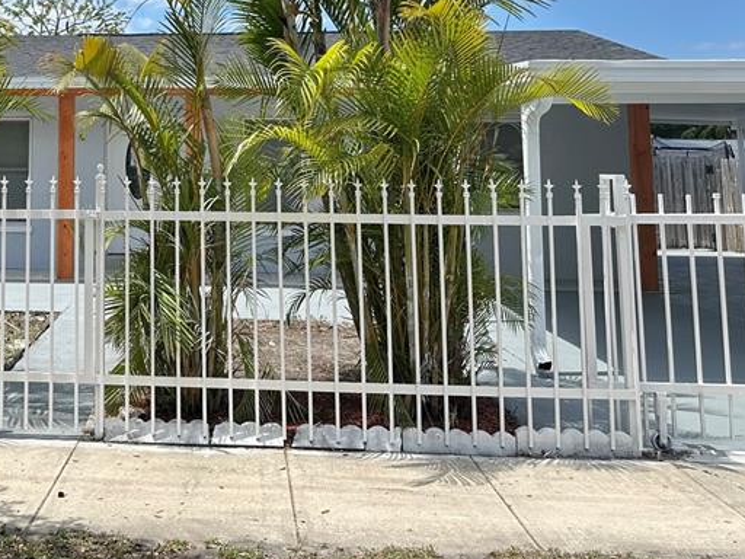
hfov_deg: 37.5
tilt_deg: +6.5
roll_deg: -0.5
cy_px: 39
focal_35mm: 48
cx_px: 99
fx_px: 1033
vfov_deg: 28.9
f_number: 1.78
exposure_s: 1/3058
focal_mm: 6.86
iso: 80
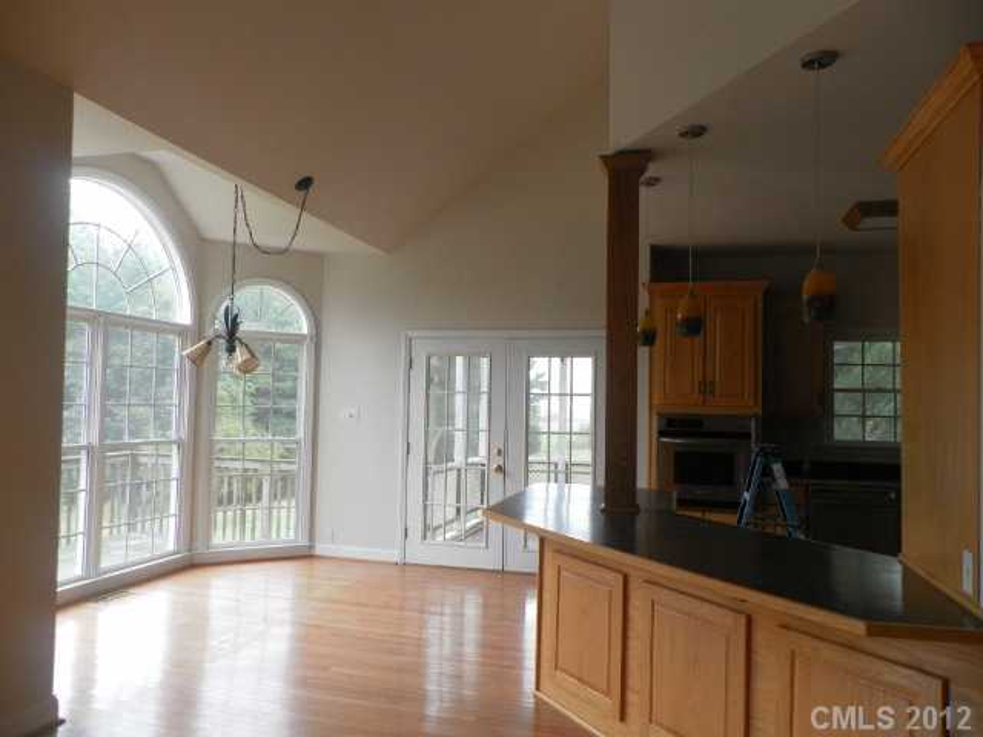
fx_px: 738
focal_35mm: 26
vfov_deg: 53.1
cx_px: 492
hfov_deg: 67.3
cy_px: 368
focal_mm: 4.6
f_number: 2.8
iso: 125
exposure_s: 1/30
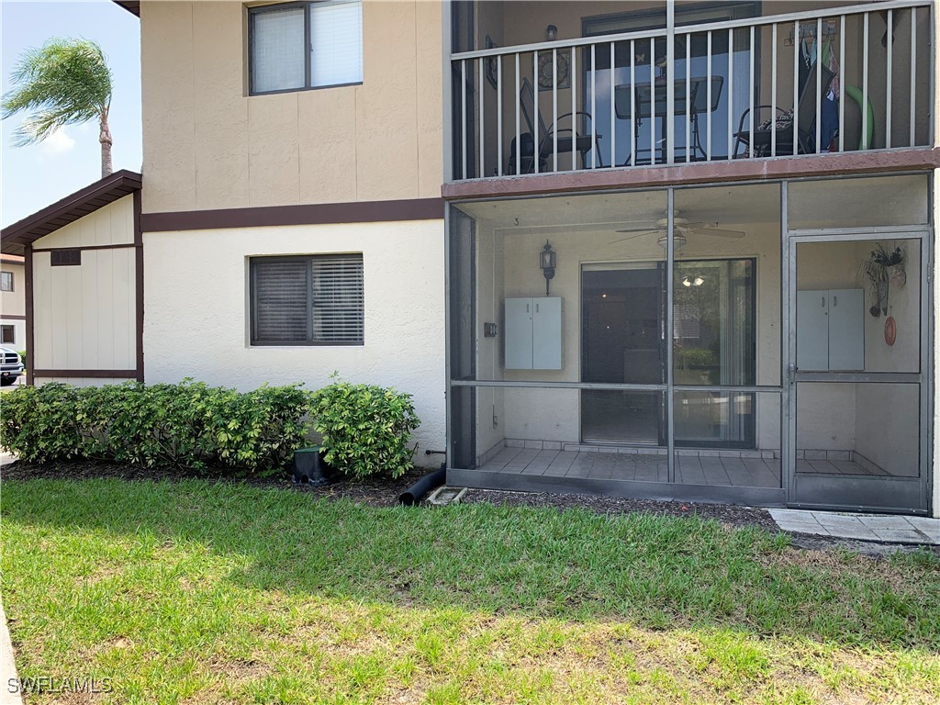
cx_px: 470
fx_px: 706
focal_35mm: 26
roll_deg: +0.6
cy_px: 352
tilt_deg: -1.1
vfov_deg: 53.1
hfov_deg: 67.3
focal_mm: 4.25
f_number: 1.8
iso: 25
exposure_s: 1/321
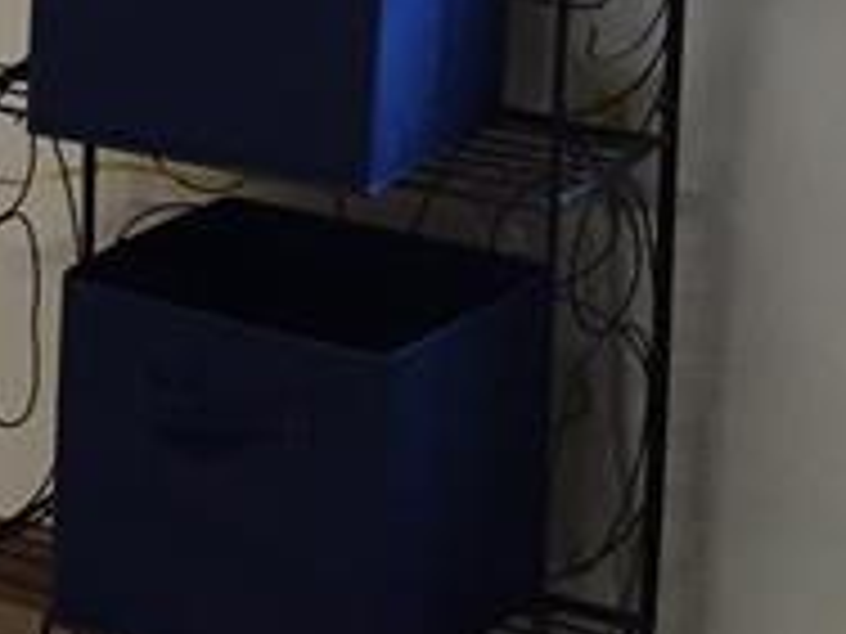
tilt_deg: -10.3
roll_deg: +1.3
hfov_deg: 11.7
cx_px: -621
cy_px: -270
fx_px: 3861
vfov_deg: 9.2
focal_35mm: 158
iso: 100
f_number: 2.2
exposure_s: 1/30
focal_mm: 4.15
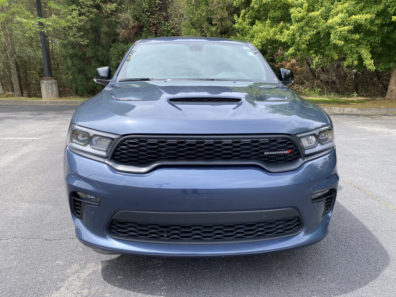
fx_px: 297
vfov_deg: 53.1
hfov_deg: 67.3
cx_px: 198
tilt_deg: -14.6
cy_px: 148
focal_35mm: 26
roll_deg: +0.2
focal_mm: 4.25
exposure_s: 1/890
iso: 32
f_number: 1.8
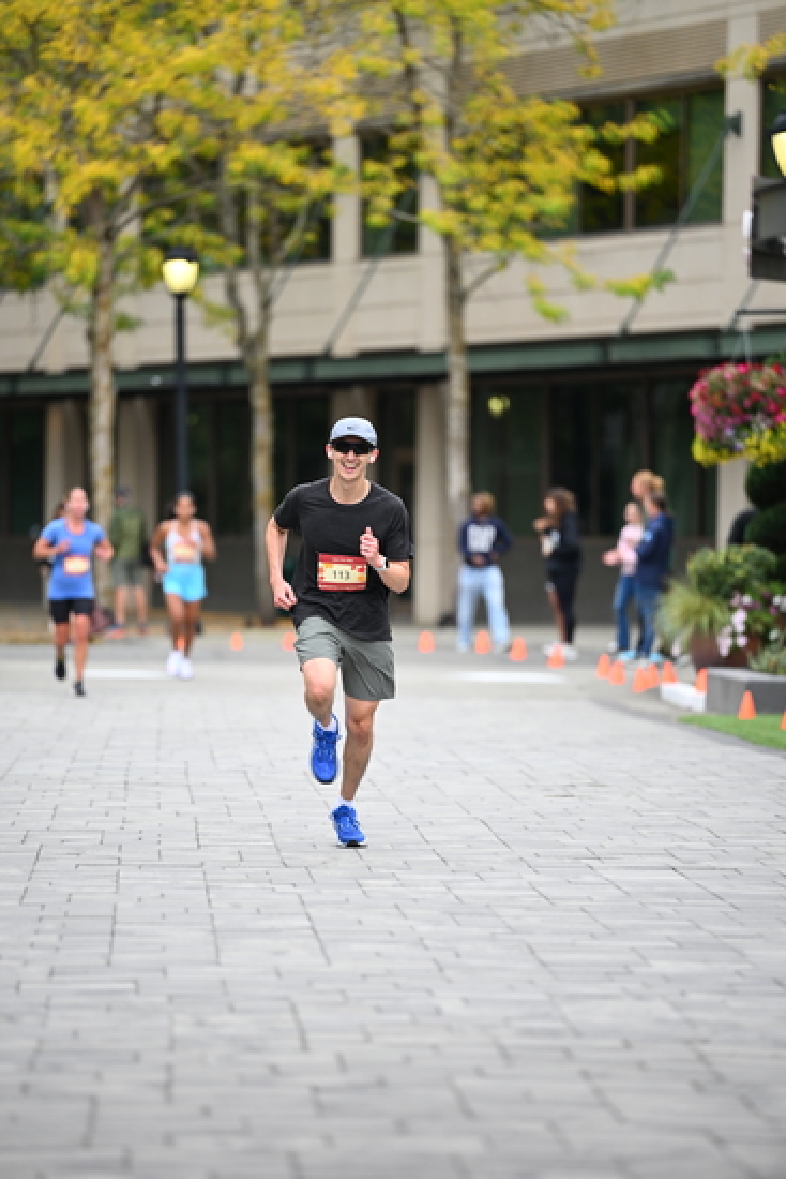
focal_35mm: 200
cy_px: 590
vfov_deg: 10.3
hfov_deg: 6.9
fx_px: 6545
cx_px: 393
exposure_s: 1/1600
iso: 640
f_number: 2.8
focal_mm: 200
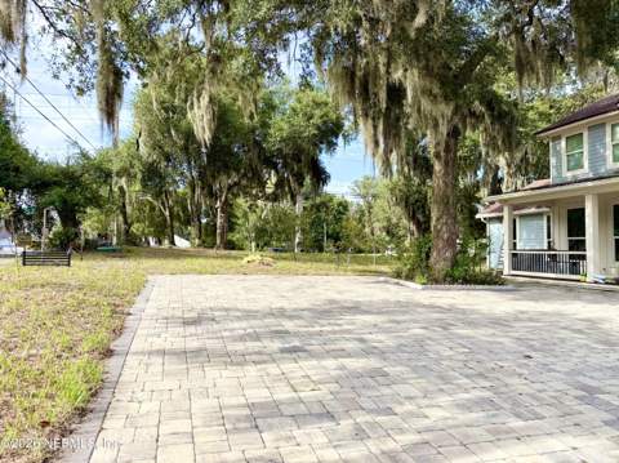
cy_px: 232
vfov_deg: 56.7
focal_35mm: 24
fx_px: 429
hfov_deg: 71.7
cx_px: 310
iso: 80
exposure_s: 1/2053
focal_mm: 6.76
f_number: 1.78
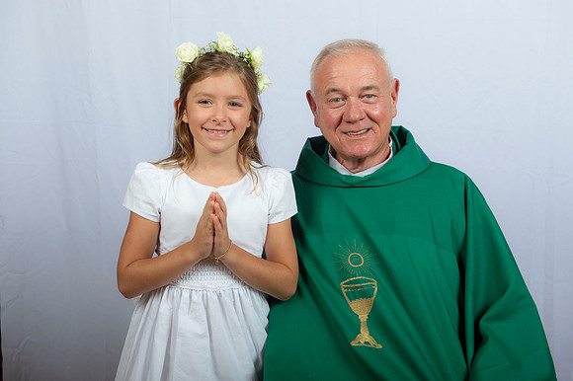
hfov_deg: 32.4
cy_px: 190
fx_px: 986
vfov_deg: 21.9
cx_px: 286
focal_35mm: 62
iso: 320
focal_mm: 62
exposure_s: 1/200
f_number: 8
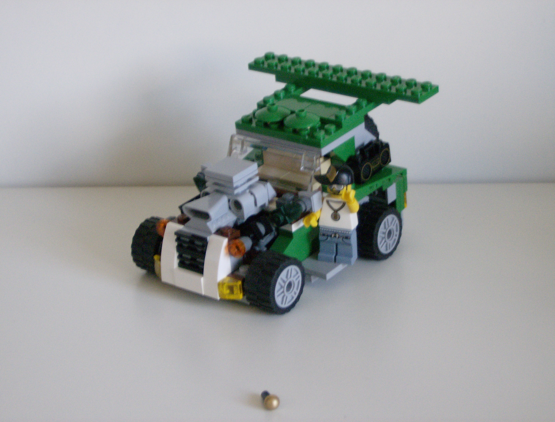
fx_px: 1369
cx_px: 278
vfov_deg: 17.5
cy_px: 211
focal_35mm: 85
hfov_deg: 22.9
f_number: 4.2
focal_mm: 14.1
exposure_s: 1/31.9
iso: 200
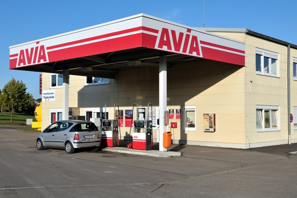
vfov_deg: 29.9
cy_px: 99
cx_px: 148
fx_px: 371
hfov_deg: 43.6
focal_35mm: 45
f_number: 8
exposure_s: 1/800
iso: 200
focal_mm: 30
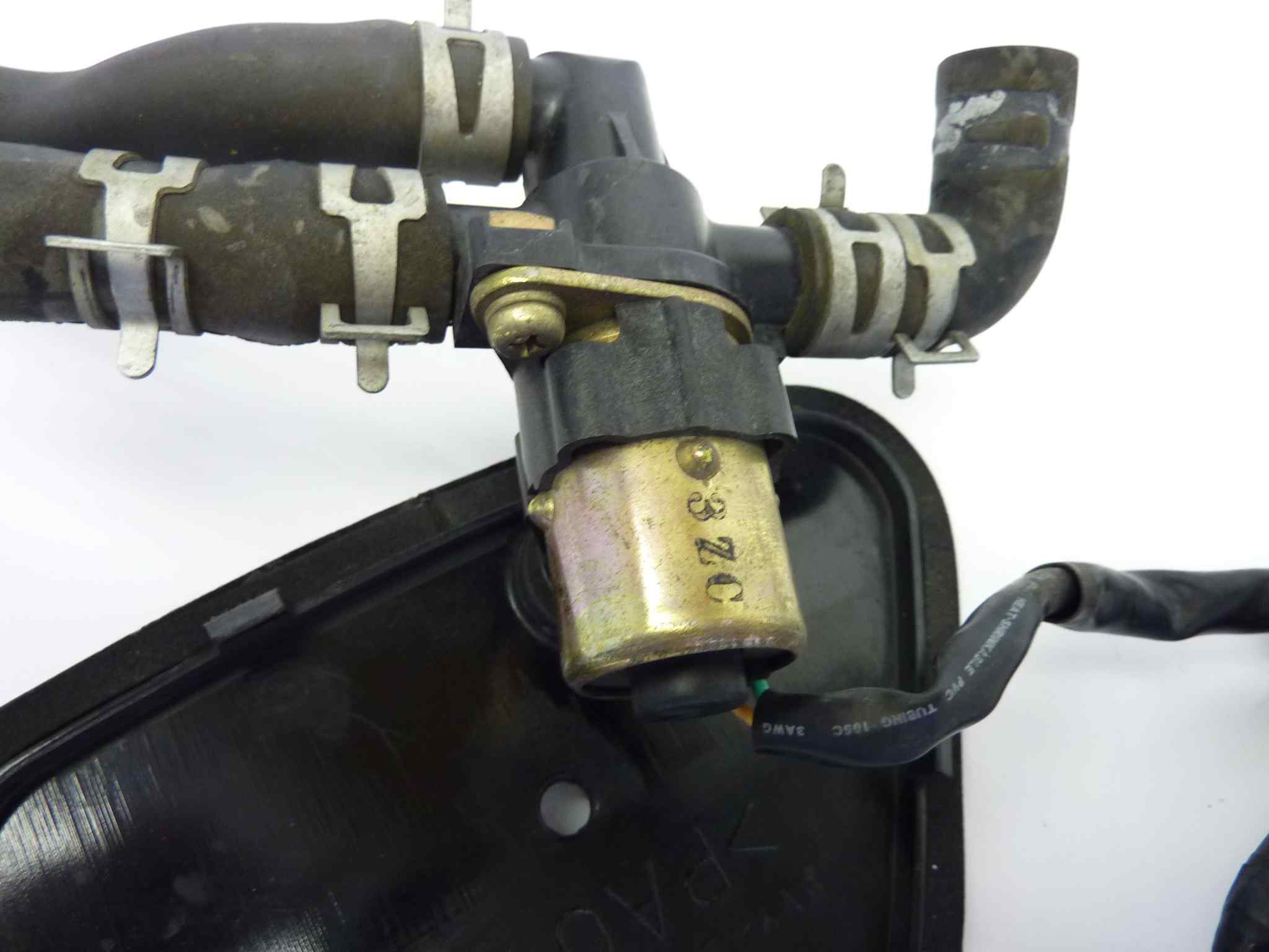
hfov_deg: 69.4
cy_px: 476
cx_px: 634
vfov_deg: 54.9
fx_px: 916
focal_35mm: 25
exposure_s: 1/30
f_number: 3.3
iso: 200
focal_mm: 4.1
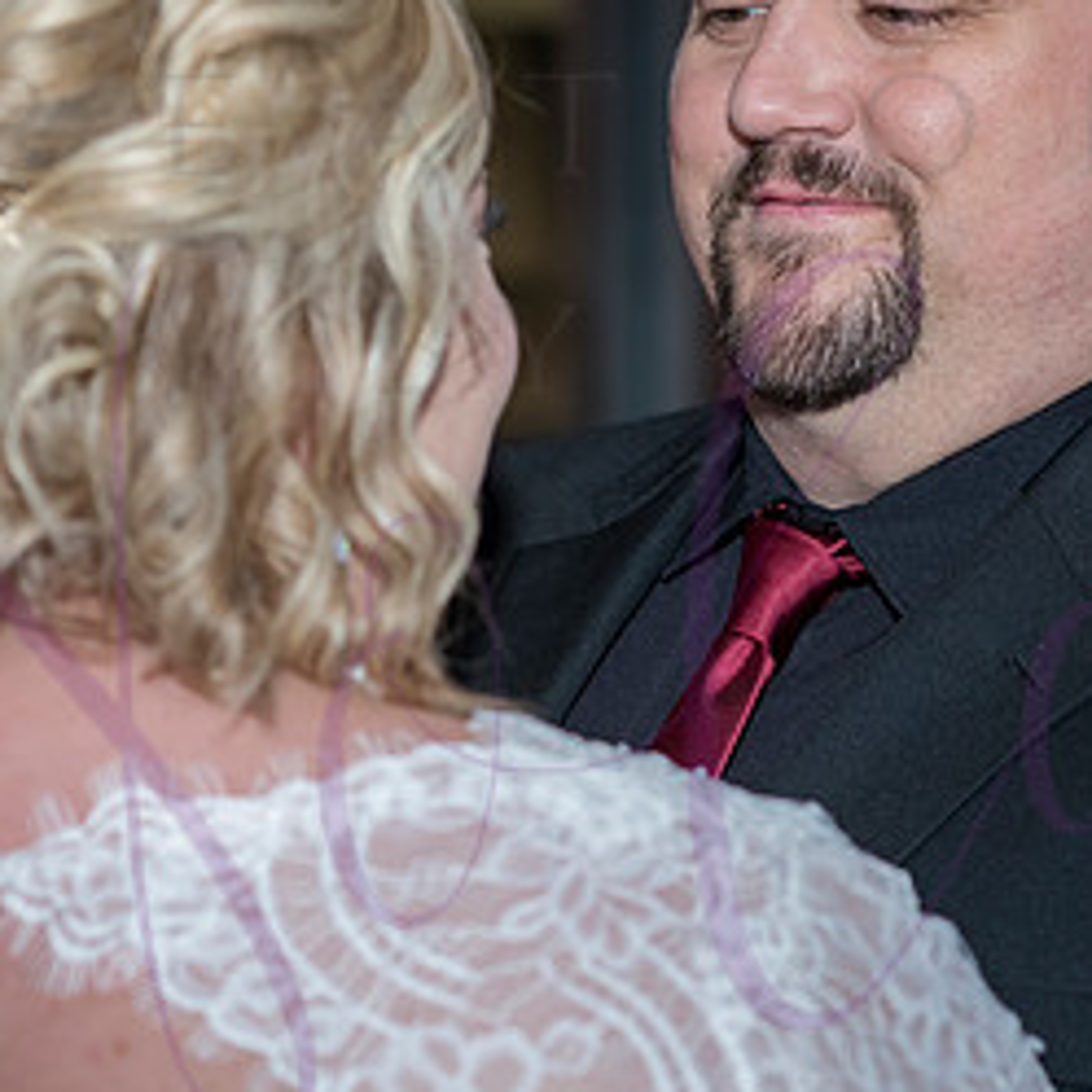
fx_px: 5996
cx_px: 561
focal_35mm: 168
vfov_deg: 10.4
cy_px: 340
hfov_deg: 10.4
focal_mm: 85
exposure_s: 1/250
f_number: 4.5
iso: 500
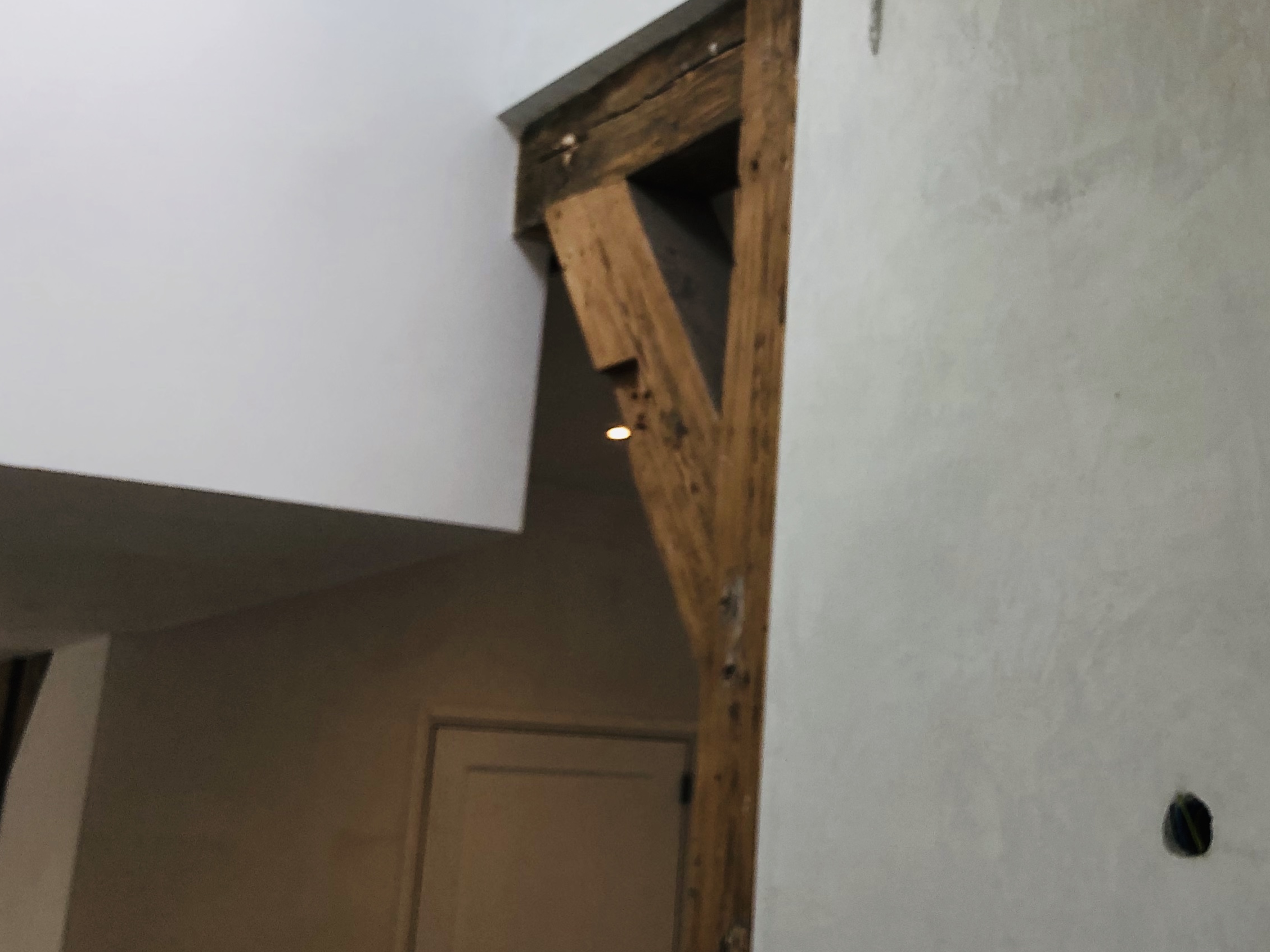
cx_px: 1048
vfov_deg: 28.9
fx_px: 1834
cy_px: 306
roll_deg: +0.2
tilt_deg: +16.7
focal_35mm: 50
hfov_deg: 36.6
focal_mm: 4
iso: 25
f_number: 1.8
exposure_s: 1/50
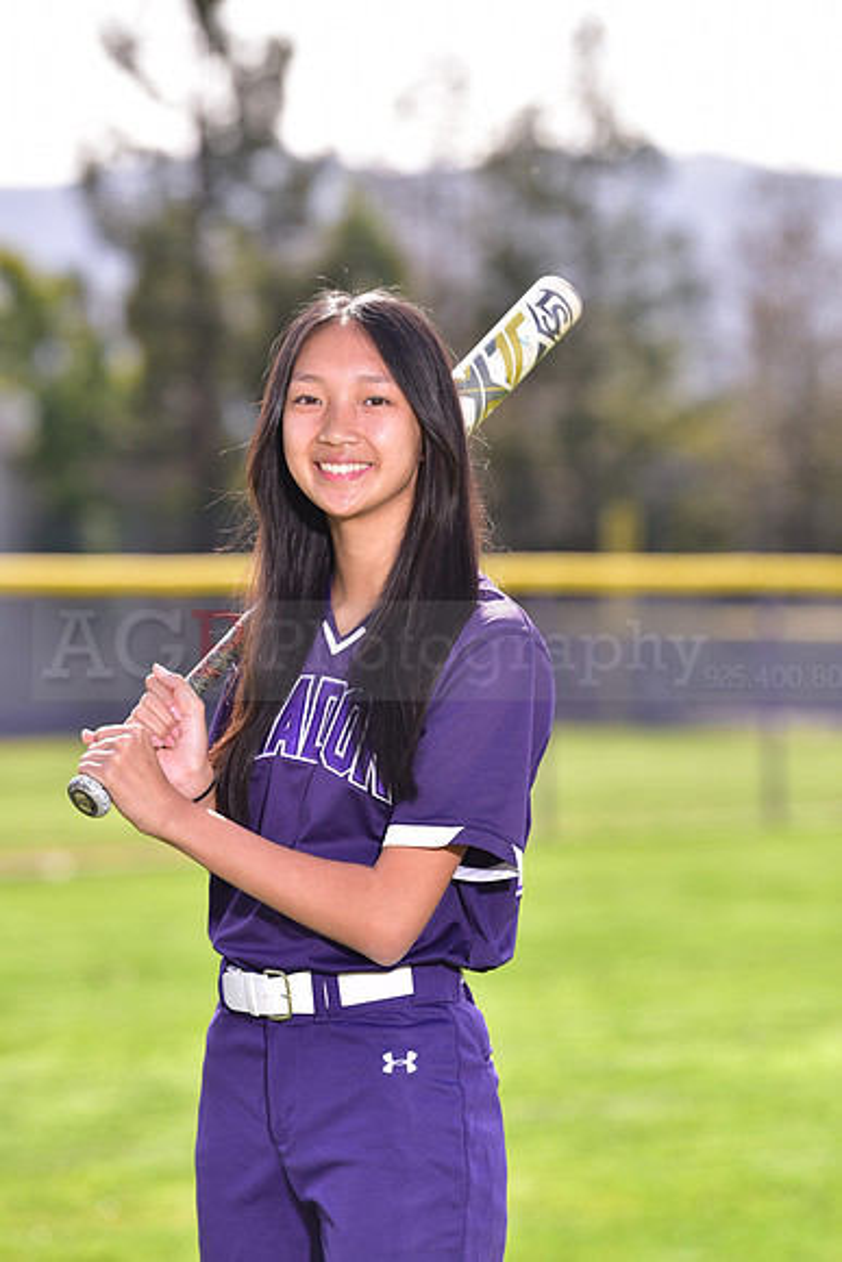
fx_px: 6135
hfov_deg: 7.9
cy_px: 631
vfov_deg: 11.7
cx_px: 421
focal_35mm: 175
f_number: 4.5
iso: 80
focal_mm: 175
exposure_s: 1/250
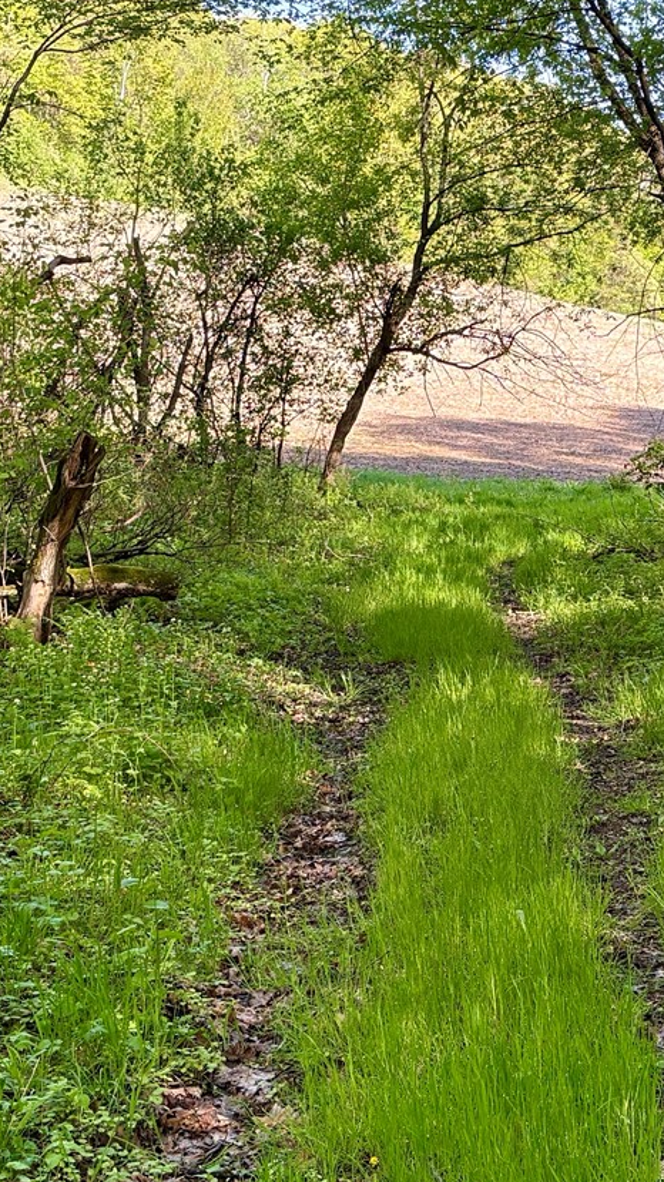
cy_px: 563
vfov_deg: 30.2
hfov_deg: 17.1
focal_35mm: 70
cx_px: 556
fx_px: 2192
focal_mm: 5.96
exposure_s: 1/355
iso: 64
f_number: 1.6
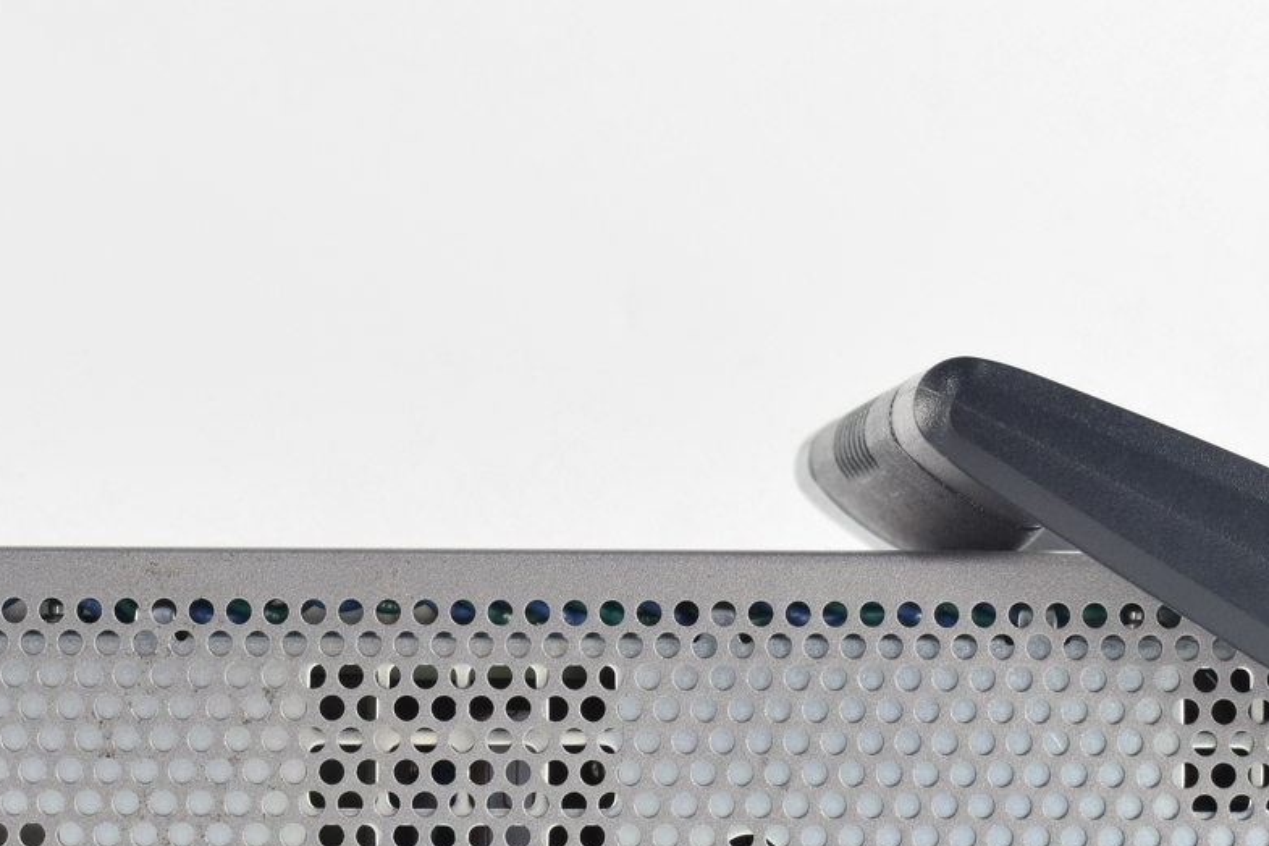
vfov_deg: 7.6
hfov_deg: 11.4
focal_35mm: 180
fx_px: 6343
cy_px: 858
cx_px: 506
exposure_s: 1/30
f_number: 10
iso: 500
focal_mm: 46
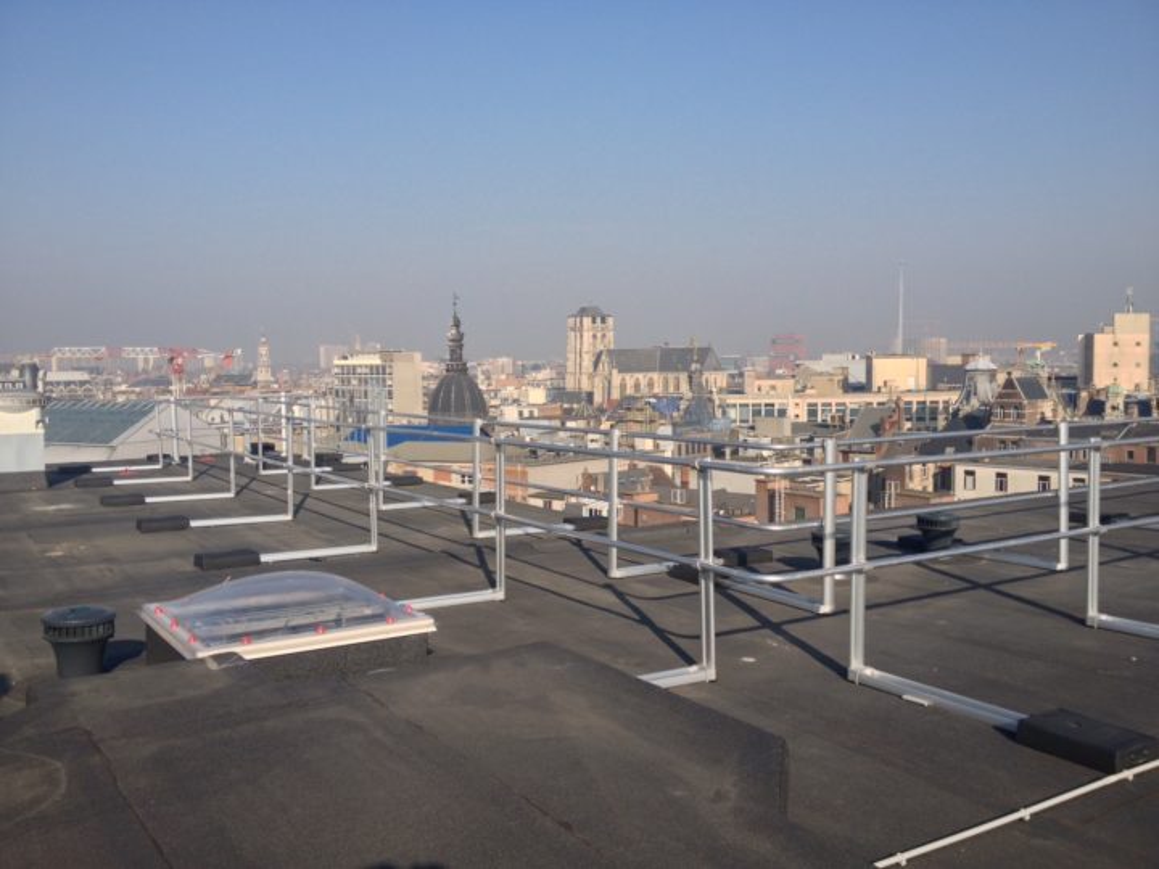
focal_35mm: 35
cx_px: 580
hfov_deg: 52.6
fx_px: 1172
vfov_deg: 40.7
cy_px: 434
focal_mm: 4.28
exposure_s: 1/1416
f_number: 2.4
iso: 50
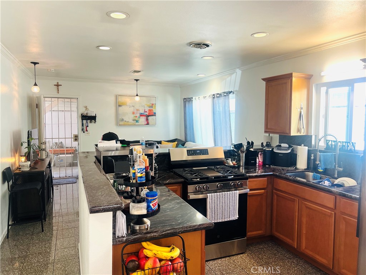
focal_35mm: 26
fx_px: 275
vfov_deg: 53.1
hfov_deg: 67.3
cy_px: 138
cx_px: 183
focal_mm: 5.7
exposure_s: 1/120
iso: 125
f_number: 1.5
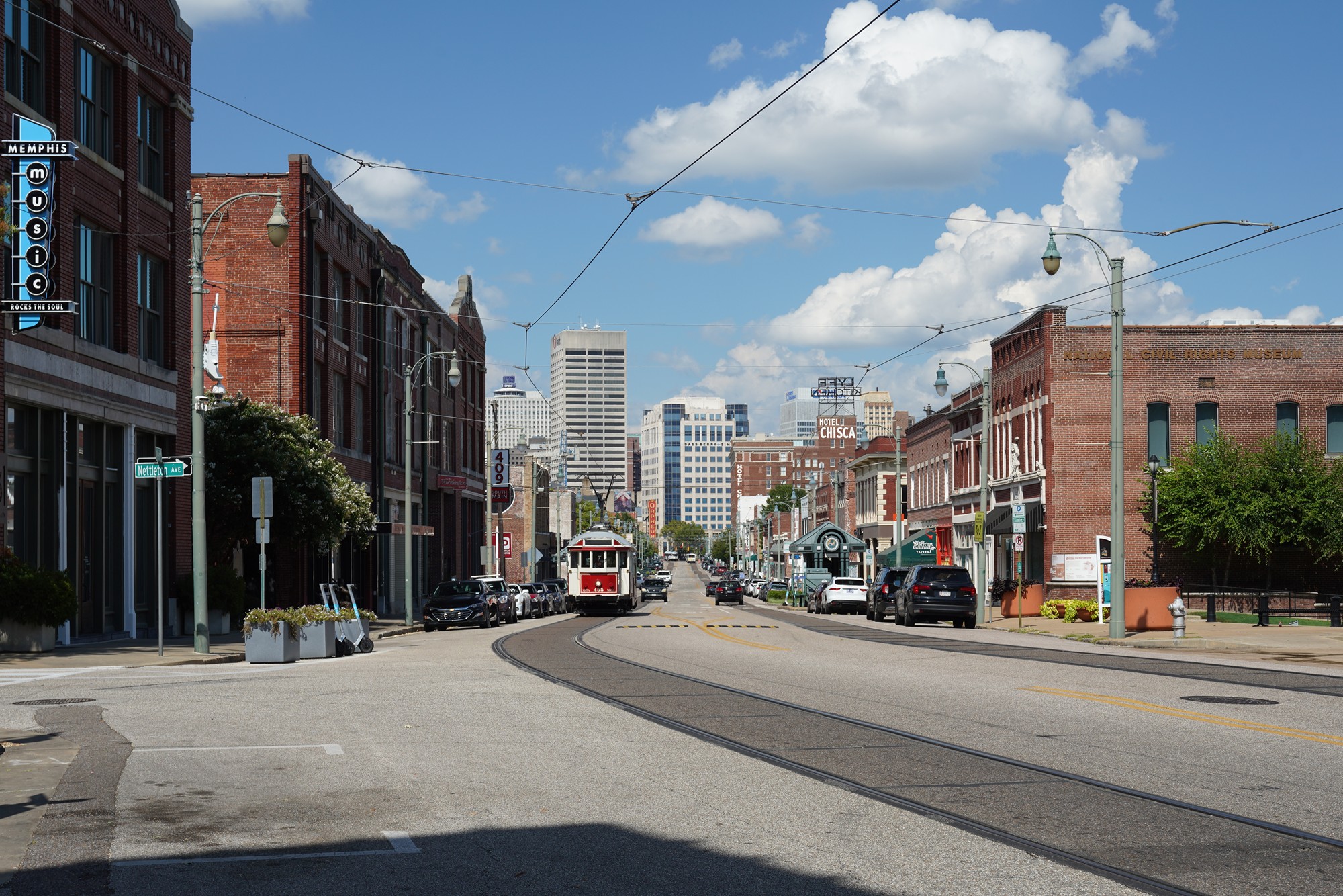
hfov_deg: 39.6
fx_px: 1865
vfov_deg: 27.0
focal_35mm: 50
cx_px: 672
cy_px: 448
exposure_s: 1/100
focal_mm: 50
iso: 160
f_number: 11
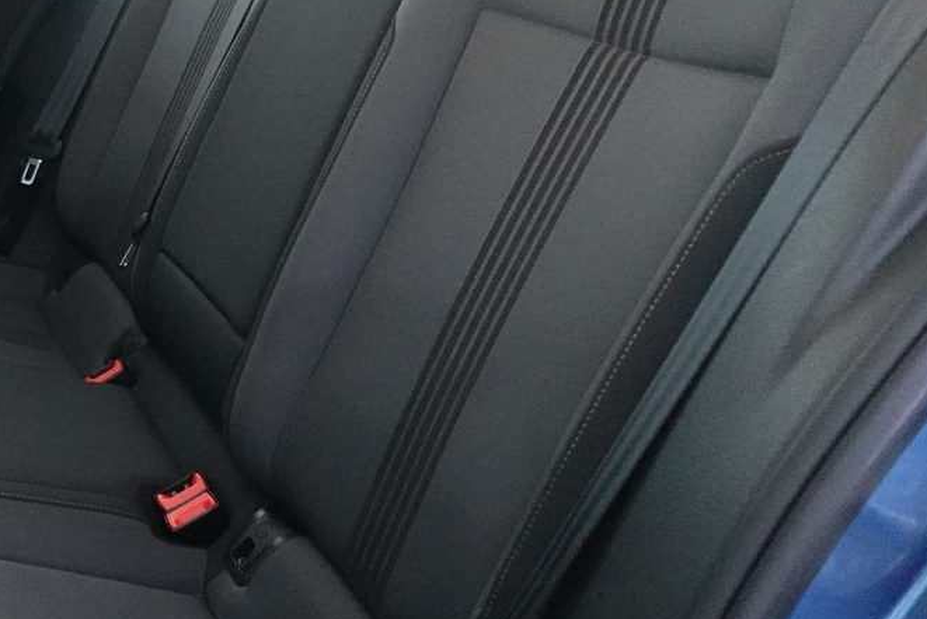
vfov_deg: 27.5
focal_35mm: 49
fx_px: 1262
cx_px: 31
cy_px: 250
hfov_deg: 36.8
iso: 4000
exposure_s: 1/80
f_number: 2
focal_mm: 7.6
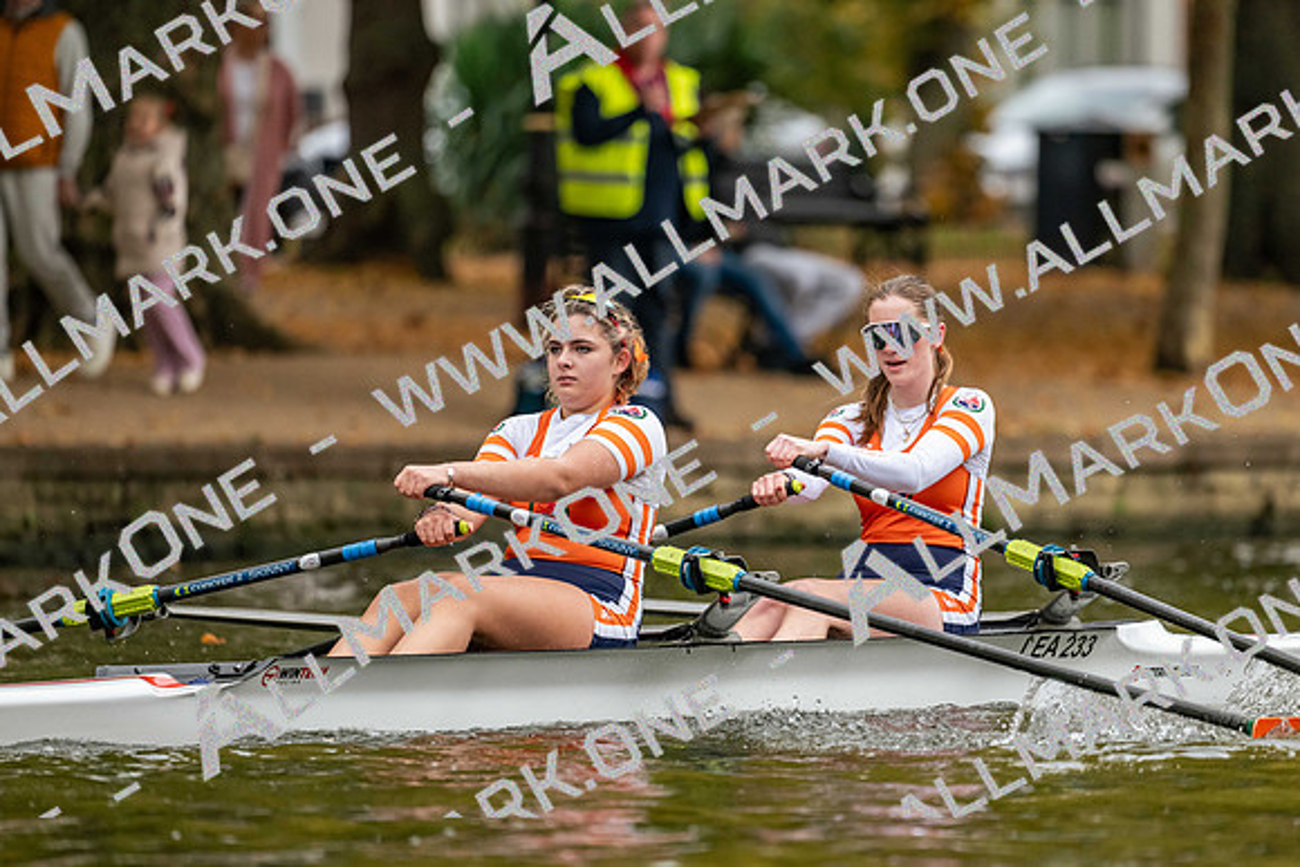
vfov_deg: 3.4
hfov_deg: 5.2
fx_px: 14447
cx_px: 650
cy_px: 434
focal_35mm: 400
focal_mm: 400
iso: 2200
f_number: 4.5
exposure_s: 1/2500
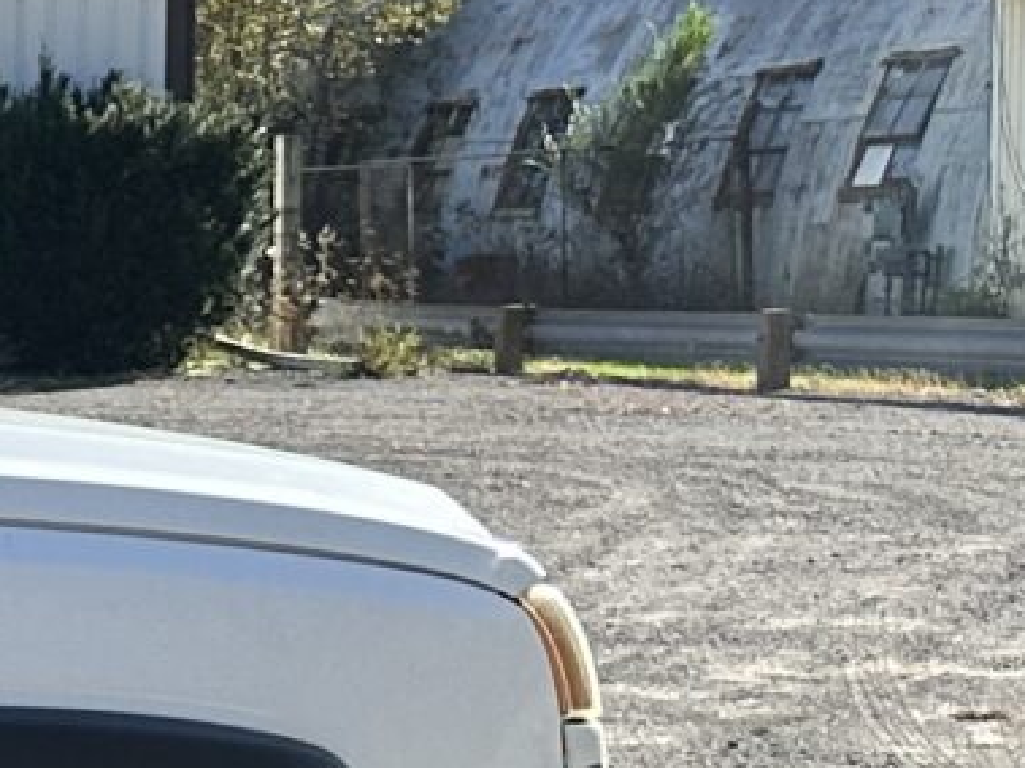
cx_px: -2039
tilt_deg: -5.5
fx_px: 4795
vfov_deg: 9.1
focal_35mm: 162
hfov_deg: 9.5
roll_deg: +2.1
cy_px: 792
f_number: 1.78
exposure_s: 1/2809
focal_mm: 6.86
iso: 80
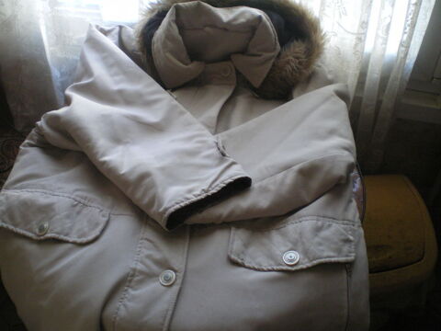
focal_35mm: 38
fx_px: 484
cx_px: 220
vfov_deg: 37.7
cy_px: 166
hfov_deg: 49.0
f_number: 3.1
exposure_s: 1/50
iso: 320
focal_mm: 6.3
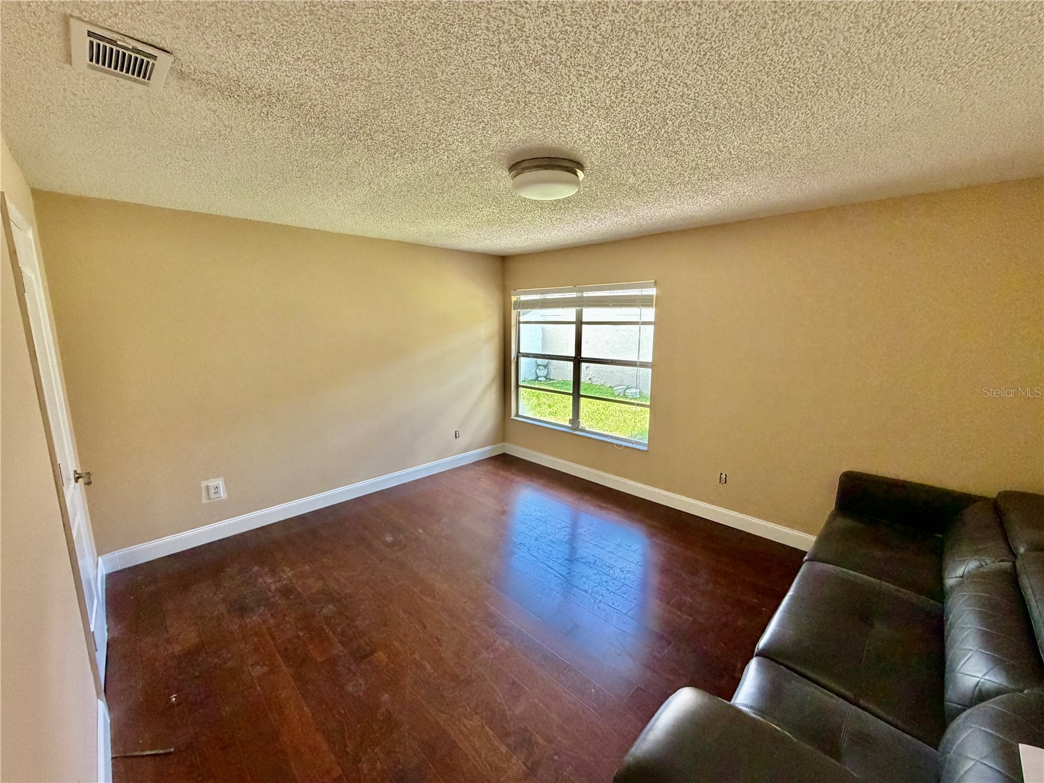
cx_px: 522
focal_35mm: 14
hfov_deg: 102.1
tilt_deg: -9.3
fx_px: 422
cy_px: 392
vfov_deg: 85.7
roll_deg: +0.0
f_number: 2.2
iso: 320
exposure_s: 1/119
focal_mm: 2.22
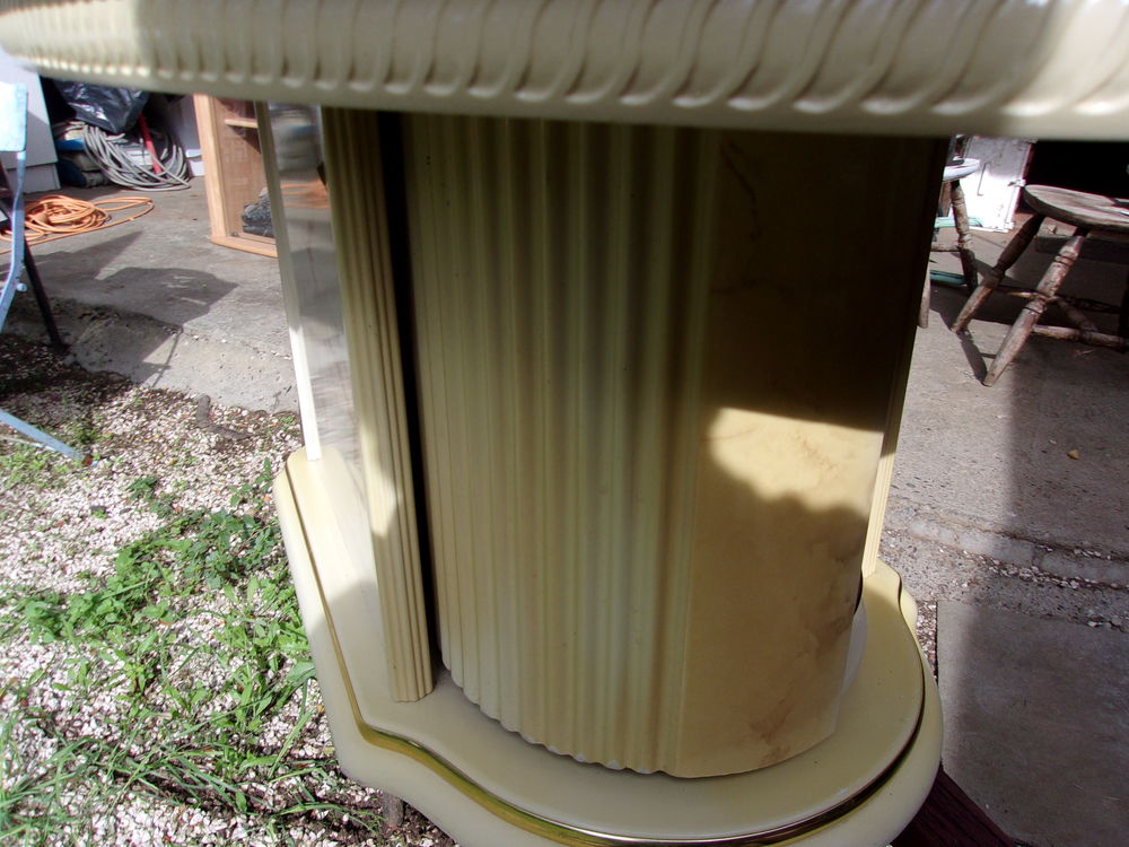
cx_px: 564
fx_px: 881
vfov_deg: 51.4
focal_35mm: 27
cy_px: 424
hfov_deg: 65.3
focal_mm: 4.9
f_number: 10.4
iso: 80
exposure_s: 1/50
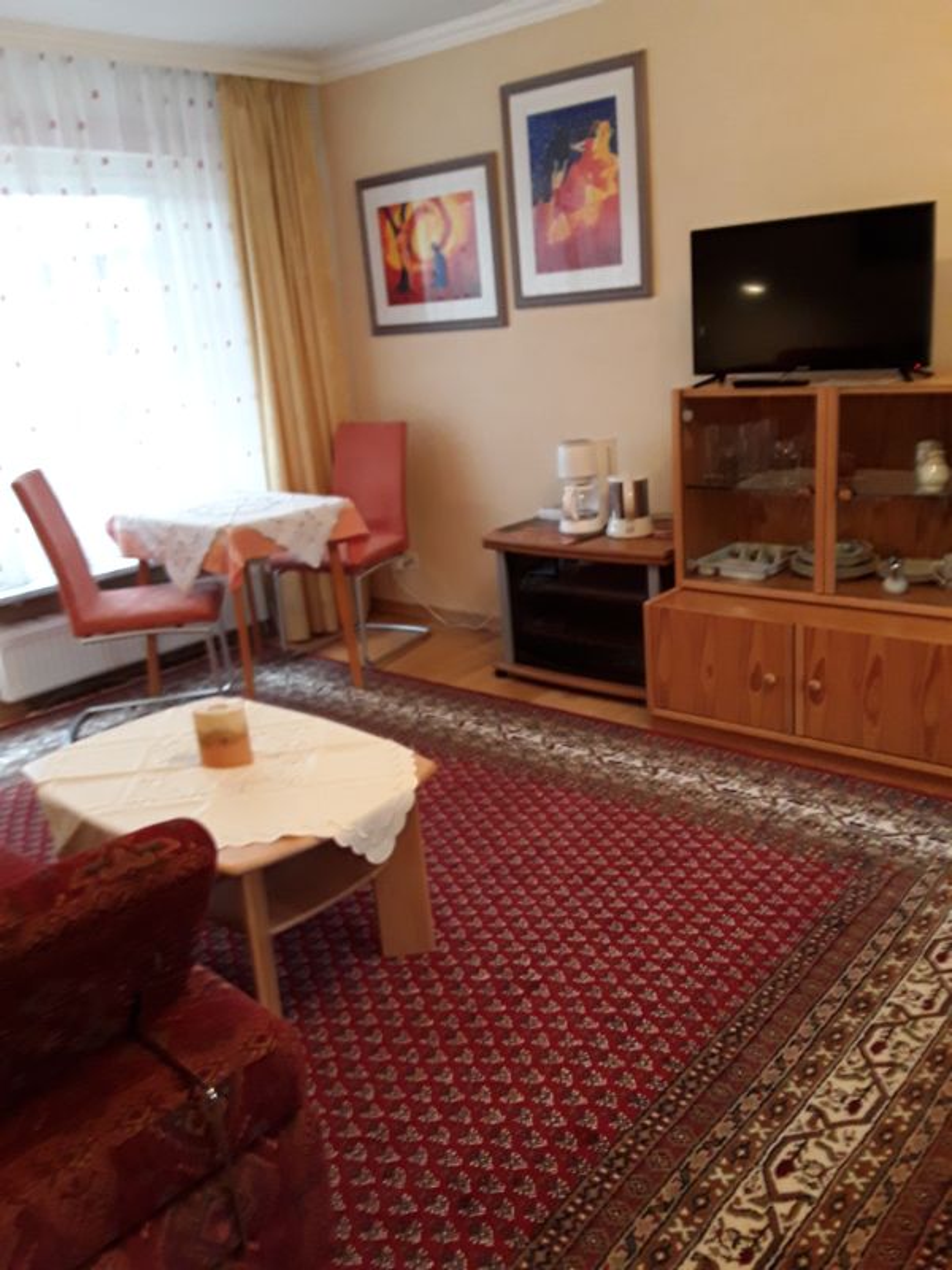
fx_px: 990
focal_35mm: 27
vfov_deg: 65.3
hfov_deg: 51.4
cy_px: 635
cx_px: 476
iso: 160
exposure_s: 1/20
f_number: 1.9
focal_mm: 2.91
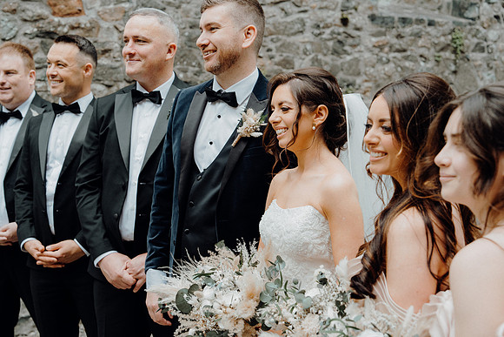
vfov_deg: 23.8
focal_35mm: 57
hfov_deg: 35.0
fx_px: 798
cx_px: 252
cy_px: 168
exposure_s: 1/160
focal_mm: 57
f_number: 5
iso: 160
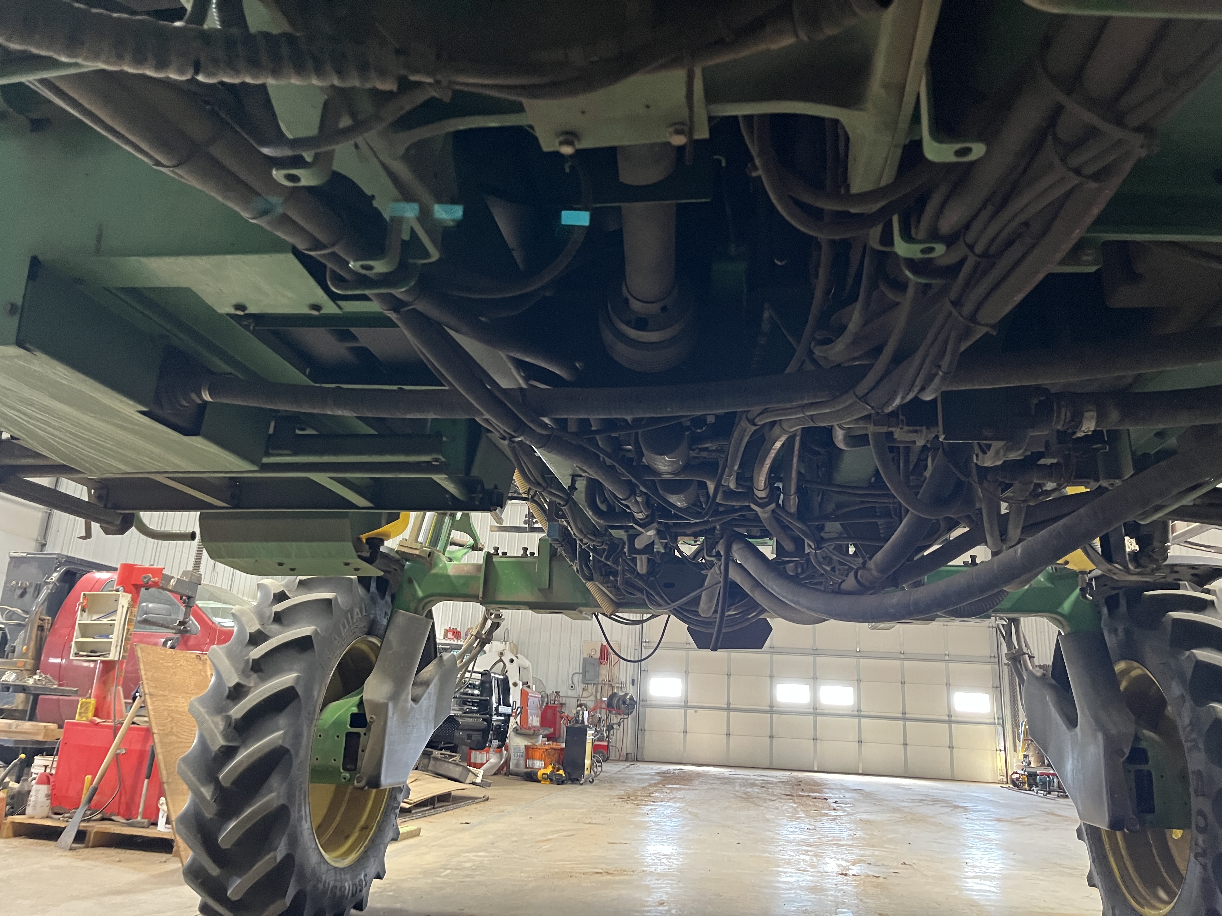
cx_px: 611
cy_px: 458
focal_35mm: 26
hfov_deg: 67.3
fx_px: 918
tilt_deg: +16.4
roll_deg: -2.9
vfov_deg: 53.1
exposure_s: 1/40
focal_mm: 5.1
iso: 500
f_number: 1.6
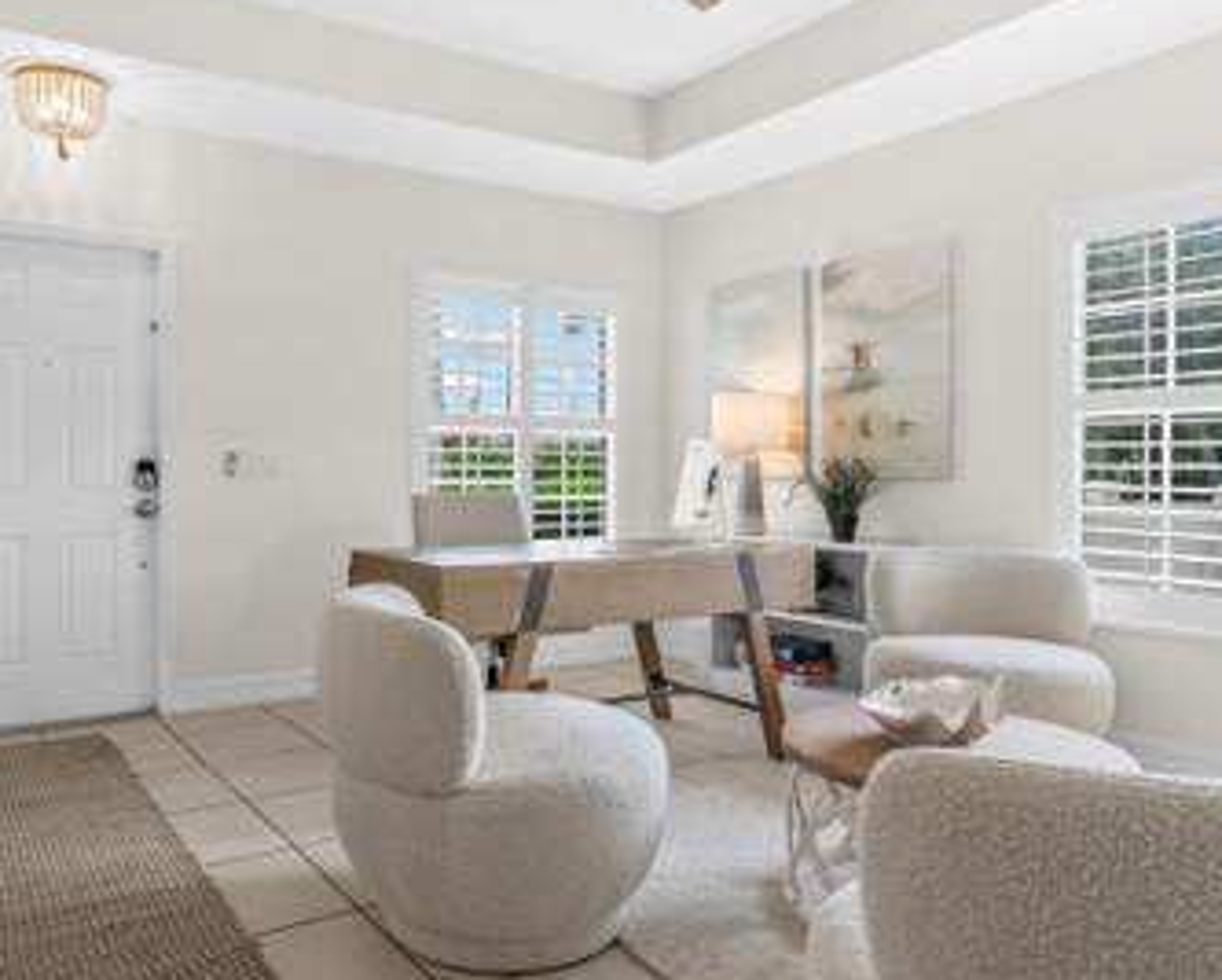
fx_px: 977
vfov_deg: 53.2
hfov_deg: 63.5
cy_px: 483
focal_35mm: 27
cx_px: 499
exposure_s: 1/6
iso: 320
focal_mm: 20
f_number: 10
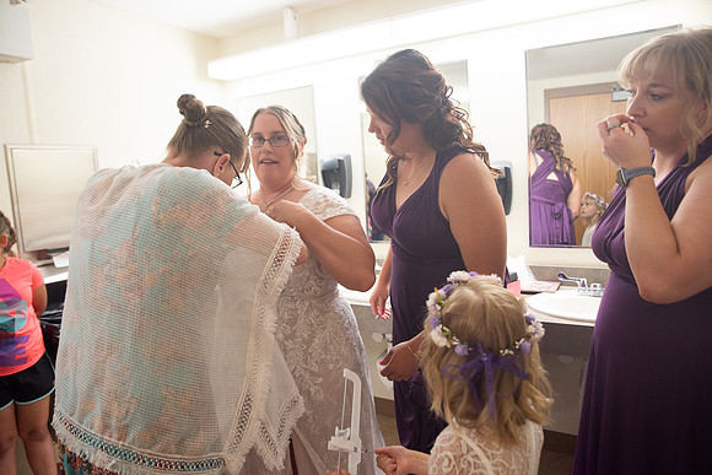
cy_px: 238
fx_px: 475
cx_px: 356
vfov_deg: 53.2
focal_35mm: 24
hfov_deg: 73.7
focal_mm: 24
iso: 400
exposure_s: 1/125
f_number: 3.5
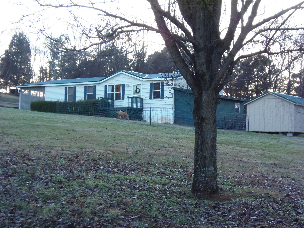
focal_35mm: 56
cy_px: 114
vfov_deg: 26.1
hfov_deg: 34.3
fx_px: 492
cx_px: 152
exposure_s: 1/40
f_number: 3.9
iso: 320
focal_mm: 10.4
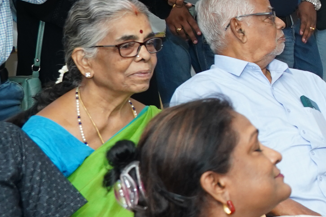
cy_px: 3
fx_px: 1123
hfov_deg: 14.1
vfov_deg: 11.0
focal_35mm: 124
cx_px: 633
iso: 1250
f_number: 6.3
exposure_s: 1/125
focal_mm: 30
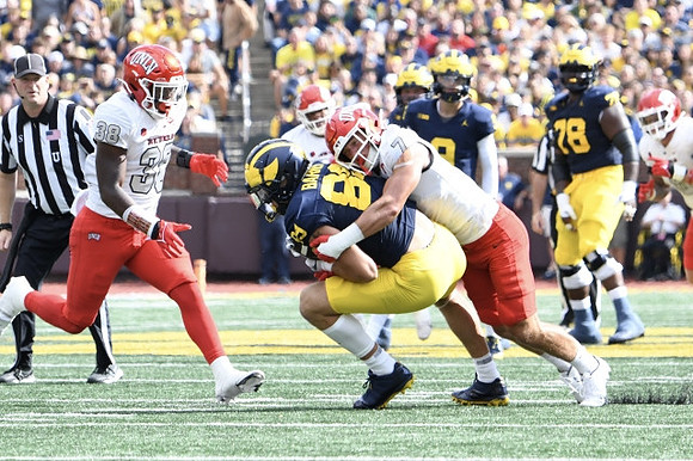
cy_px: 230
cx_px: 346
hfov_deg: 6.0
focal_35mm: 345
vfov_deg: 4.0
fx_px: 6637
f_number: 5.3
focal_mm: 230
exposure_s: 1/800
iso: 500
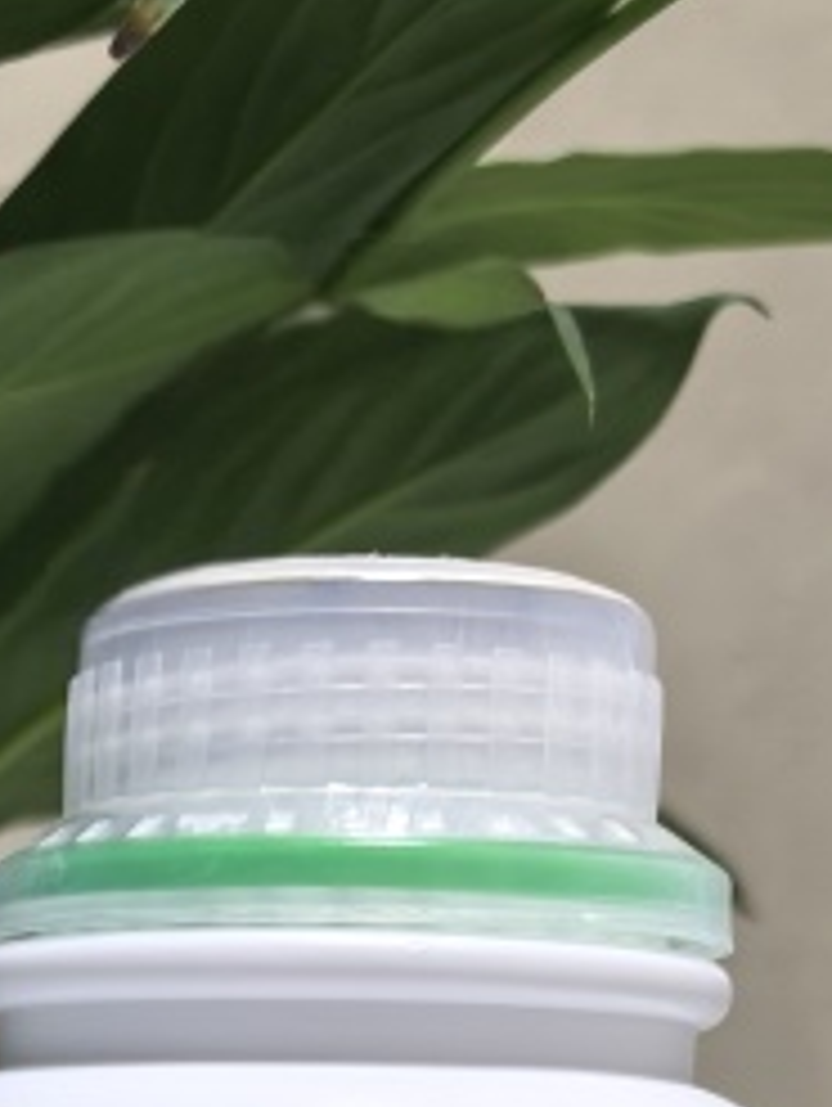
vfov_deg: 17.0
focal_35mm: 104
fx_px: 3327
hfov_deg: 13.6
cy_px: 1667
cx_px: -328
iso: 250
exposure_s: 1/50
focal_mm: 6.98
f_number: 2
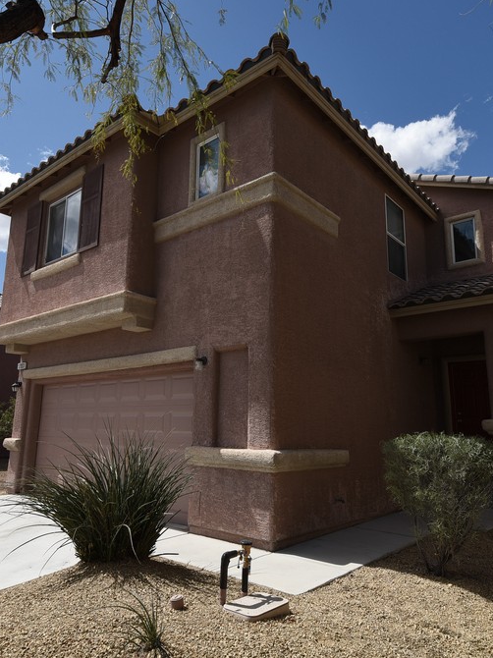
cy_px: 333
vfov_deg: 69.4
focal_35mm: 25
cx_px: 220
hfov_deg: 54.7
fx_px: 475
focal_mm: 17
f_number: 11
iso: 200
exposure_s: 1/400
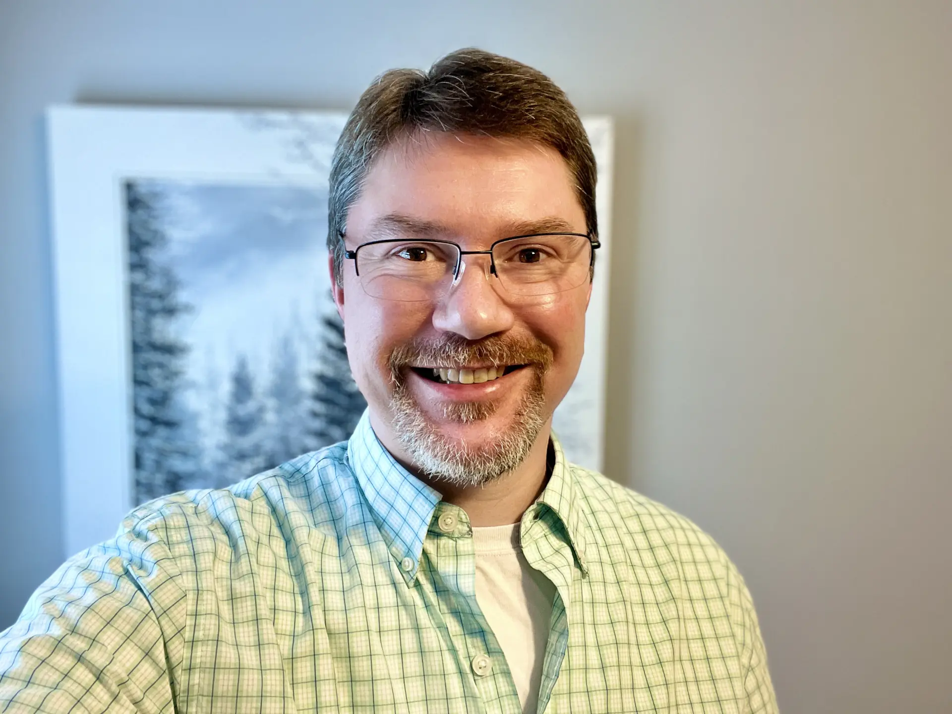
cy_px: 357
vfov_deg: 46.8
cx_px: 476
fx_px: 825
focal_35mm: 30
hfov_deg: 60.0
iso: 200
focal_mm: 2.71
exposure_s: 1/60
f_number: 2.2
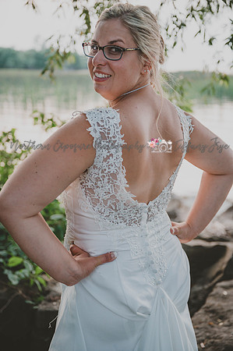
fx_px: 477
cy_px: 176
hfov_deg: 27.5
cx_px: 116
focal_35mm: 49
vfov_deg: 40.4
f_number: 2.8
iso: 1000
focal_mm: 49
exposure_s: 1/125
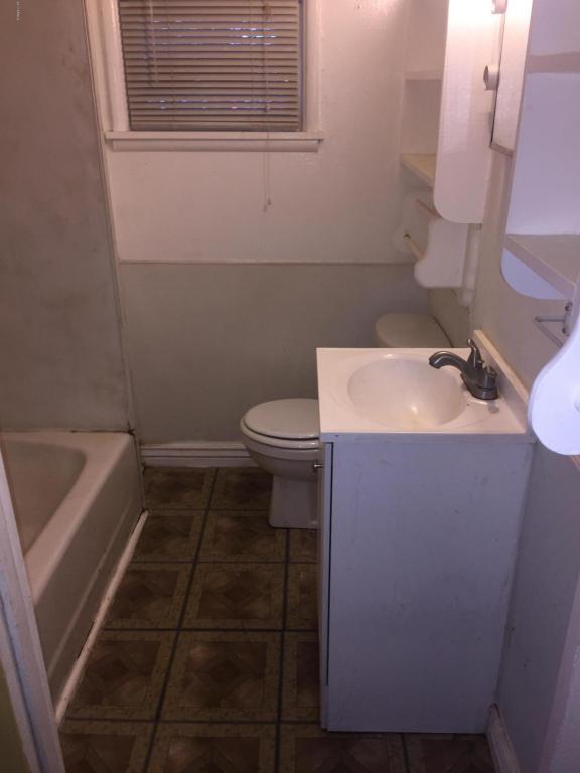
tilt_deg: -24.3
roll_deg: +0.4
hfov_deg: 48.2
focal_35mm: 29
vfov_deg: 61.7
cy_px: 386
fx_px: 648
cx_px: 290
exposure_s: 1/30
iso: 40
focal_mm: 4.15
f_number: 2.2
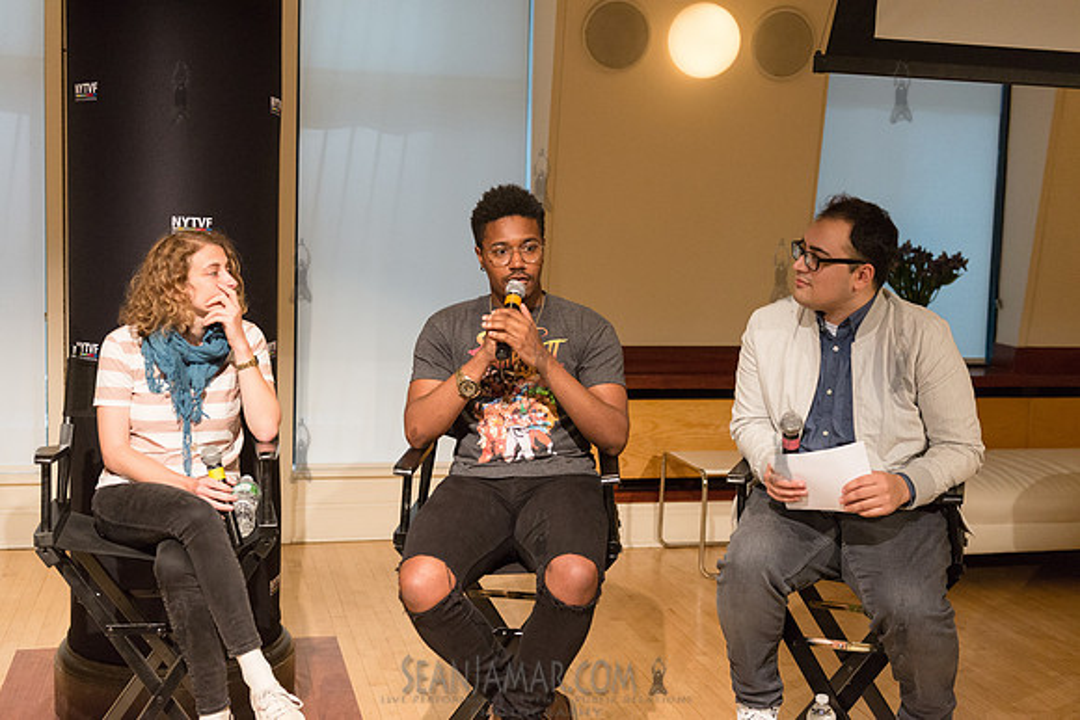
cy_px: 360
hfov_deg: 43.6
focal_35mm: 45
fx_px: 1350
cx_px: 540
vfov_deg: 29.9
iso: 3200
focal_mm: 45
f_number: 3.5
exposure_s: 1/400
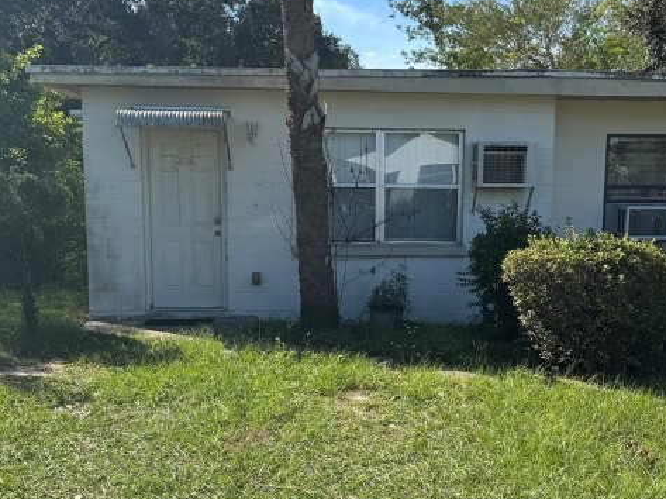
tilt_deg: -8.3
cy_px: 328
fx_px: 1000
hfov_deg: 36.8
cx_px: 382
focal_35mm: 52
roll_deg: -1.4
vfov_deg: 27.8
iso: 80
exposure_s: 1/2833
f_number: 1.78
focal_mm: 6.76
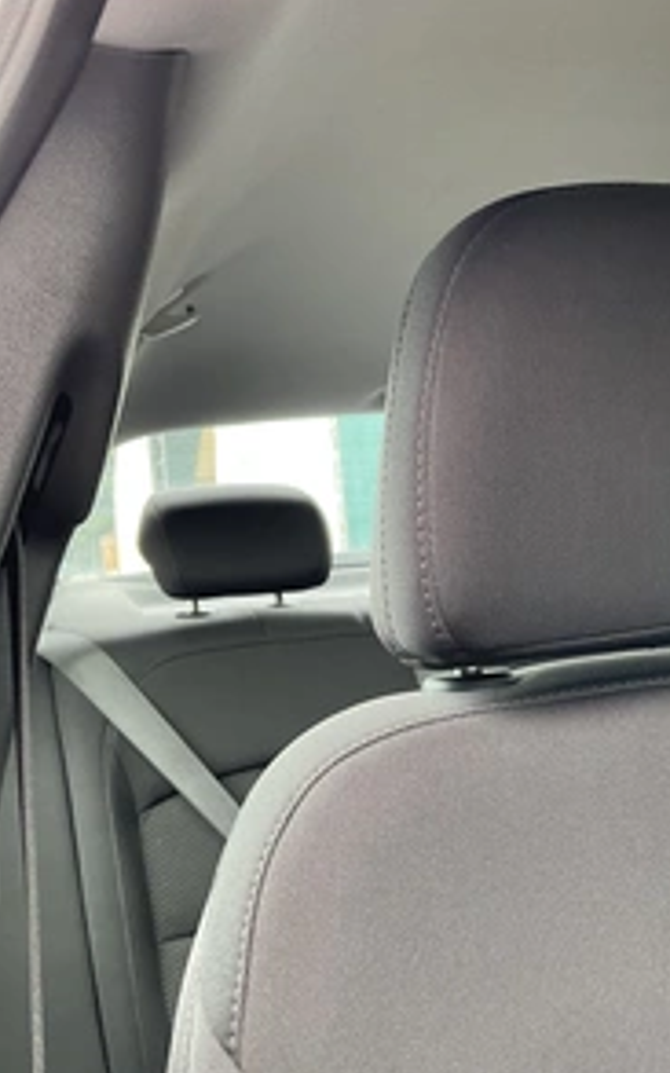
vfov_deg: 47.2
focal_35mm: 42
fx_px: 1228
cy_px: 531
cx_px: 494
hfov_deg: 30.1
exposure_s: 1/106
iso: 64
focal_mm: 3
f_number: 1.8
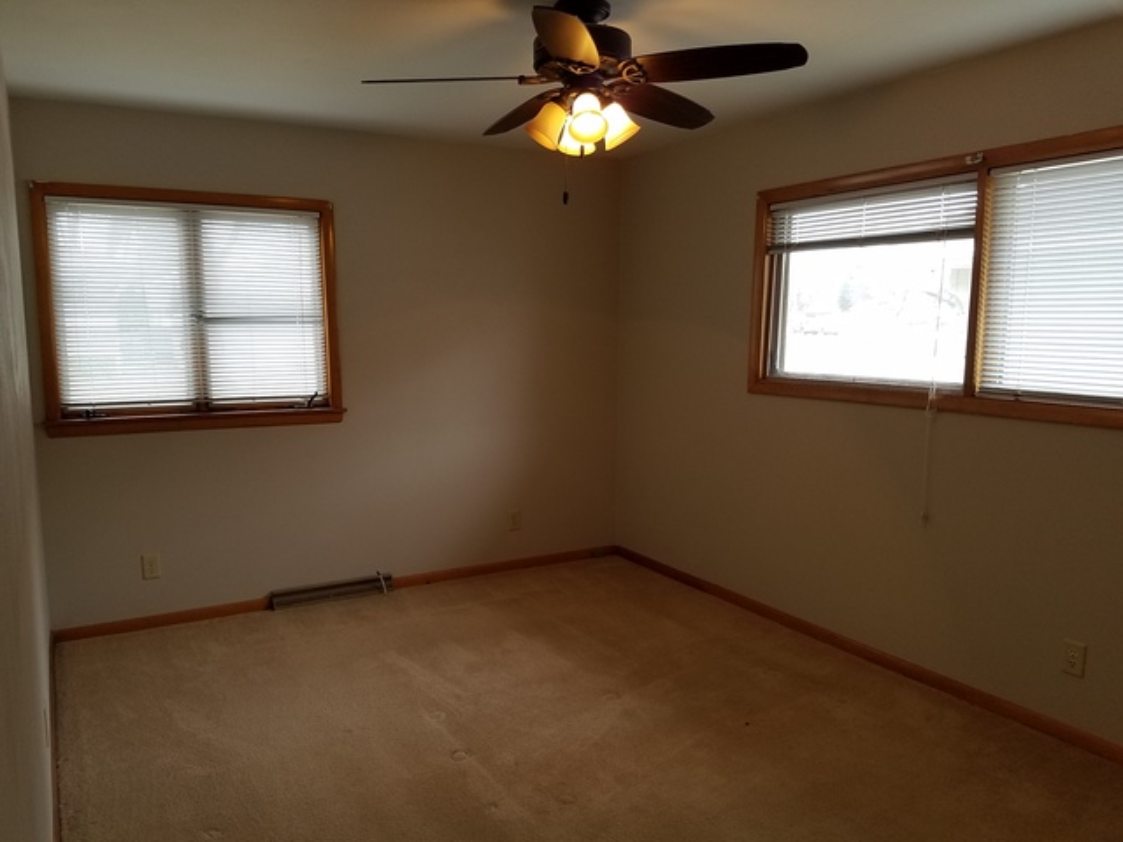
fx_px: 843
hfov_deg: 67.3
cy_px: 421
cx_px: 562
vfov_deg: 53.1
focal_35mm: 26
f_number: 1.7
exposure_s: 1/60
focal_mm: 4.2
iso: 64
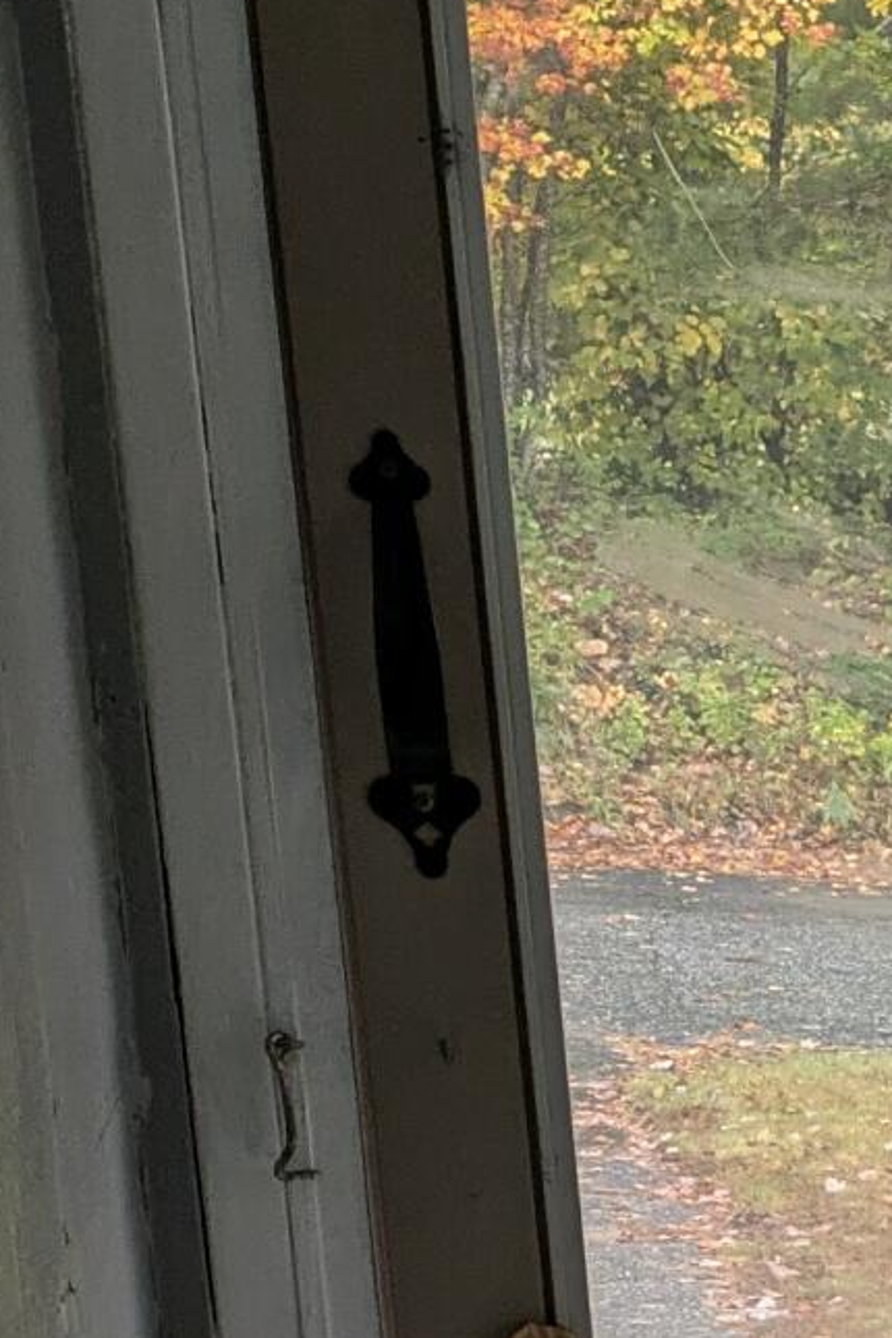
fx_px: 4497
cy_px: 1541
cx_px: 2616
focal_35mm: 121
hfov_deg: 9.2
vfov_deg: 16.3
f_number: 1.89
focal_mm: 5.43
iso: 77
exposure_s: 1/120
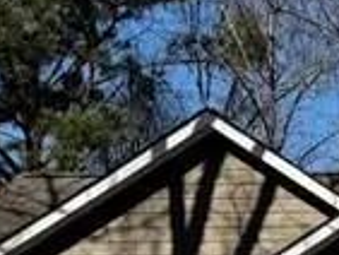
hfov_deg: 10.5
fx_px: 1705
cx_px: 666
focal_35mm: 174
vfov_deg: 8.4
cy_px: 313
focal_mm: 6.76
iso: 80
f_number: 1.78
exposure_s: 1/5814
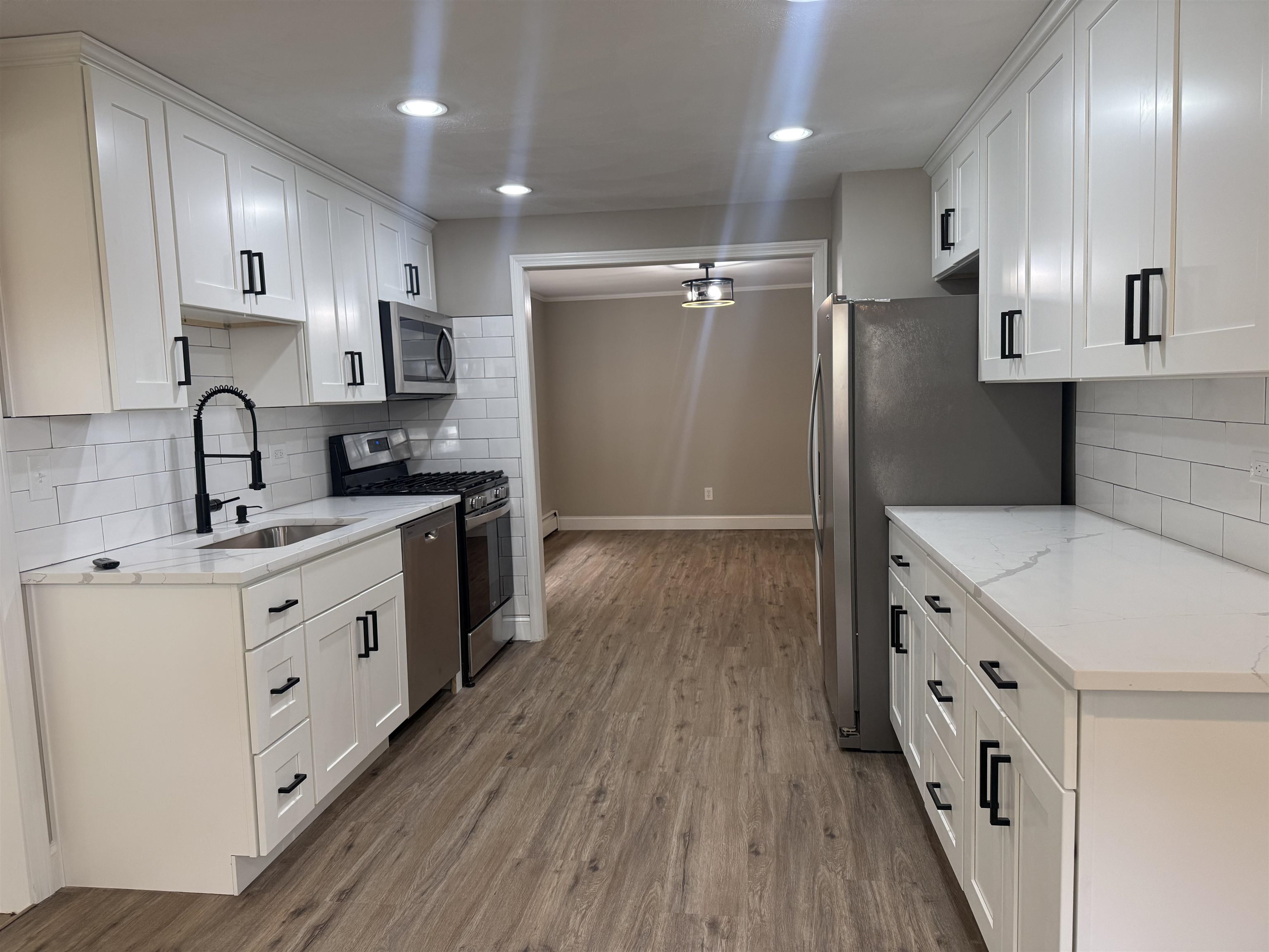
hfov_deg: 71.6
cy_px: 476
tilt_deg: -5.8
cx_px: 634
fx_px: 880
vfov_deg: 56.8
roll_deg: +1.7
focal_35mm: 24
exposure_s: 1/177
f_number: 1.78
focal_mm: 6.76
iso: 200
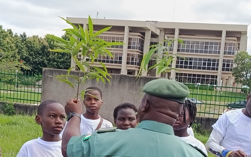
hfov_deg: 33.5
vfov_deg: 21.0
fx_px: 417
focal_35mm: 61
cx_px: 127
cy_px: 125
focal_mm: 5.24
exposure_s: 1/199
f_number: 1.7
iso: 50
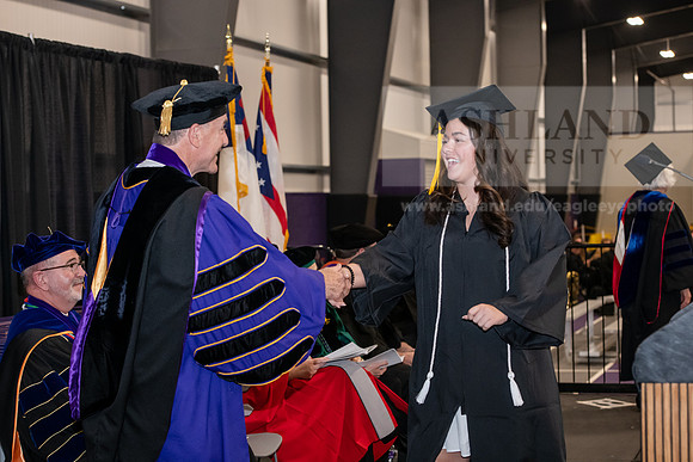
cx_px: 346
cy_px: 231
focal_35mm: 70
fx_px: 1348
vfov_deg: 19.5
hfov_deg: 28.8
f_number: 5
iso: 2500
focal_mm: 70
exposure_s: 1/200
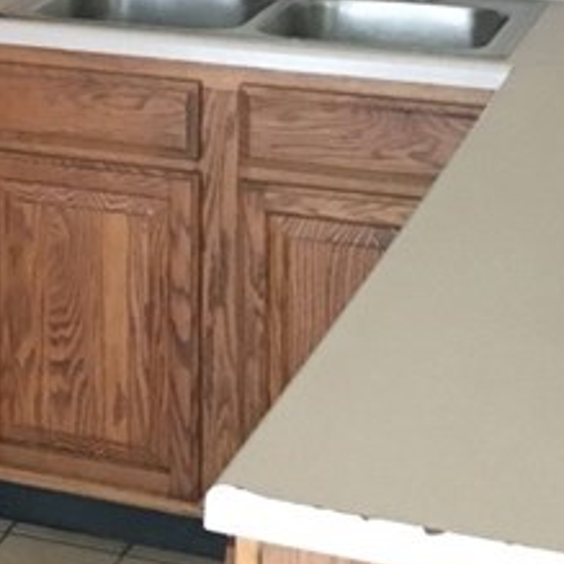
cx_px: -350
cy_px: -157
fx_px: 2212
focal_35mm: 120
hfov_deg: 13.5
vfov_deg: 14.0
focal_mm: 4.15
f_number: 2.2
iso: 200
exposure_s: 1/30
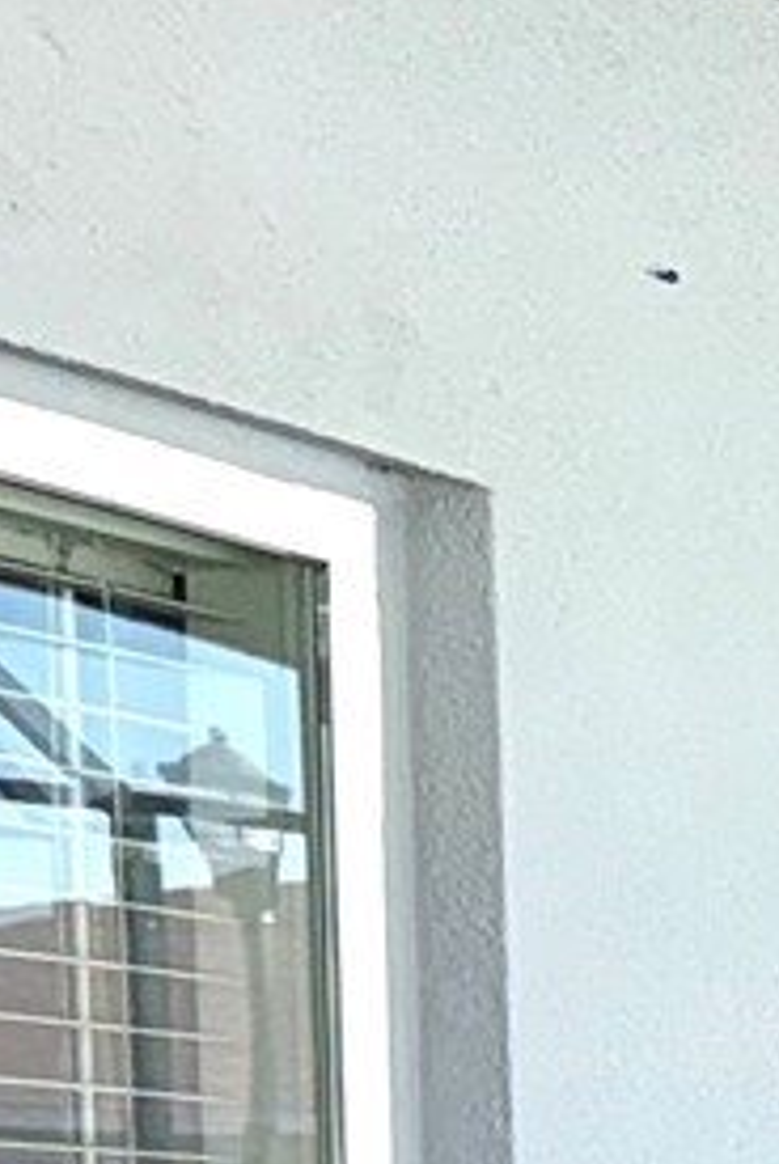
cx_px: 2456
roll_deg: -3.6
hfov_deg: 8.0
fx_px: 4694
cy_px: 2286
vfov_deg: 12.5
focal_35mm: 145
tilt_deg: -10.9
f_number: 1.78
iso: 50
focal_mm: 6.76
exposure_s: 1/943
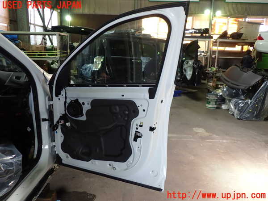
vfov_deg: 46.8
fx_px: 232
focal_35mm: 30
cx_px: 134
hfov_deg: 60.0
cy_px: 100
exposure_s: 1/60
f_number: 2.3
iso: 160
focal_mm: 5.4
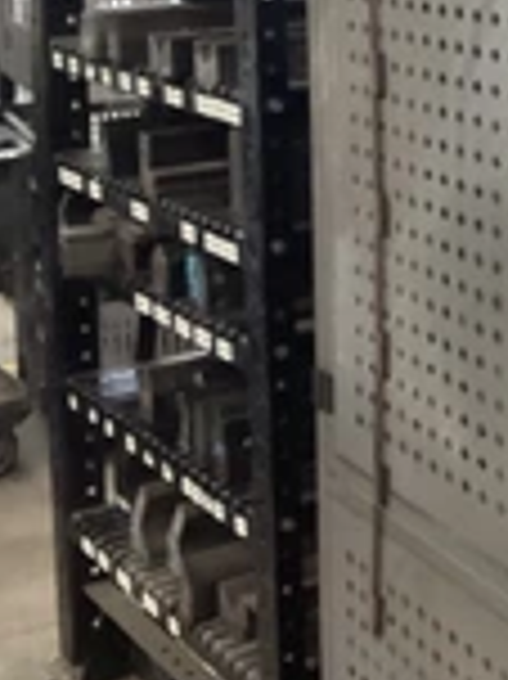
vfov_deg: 23.1
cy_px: 45
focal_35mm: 82
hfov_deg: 16.9
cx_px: 670
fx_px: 1607
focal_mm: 3.3
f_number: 2.4
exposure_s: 1/40
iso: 250
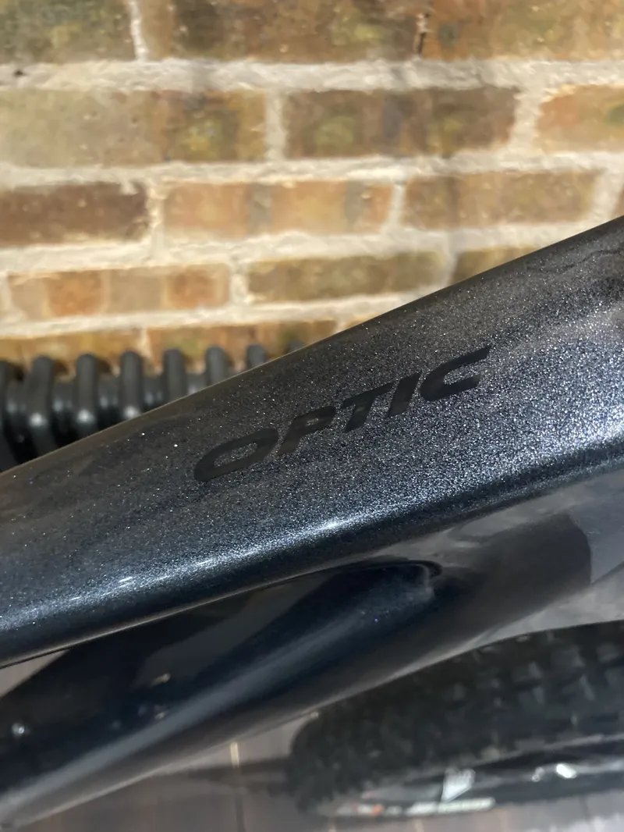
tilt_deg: -53.0
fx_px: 673
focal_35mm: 28
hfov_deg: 49.8
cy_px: 416
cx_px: 312
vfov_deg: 63.4
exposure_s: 1/25
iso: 500
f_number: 1.8
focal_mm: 3.99
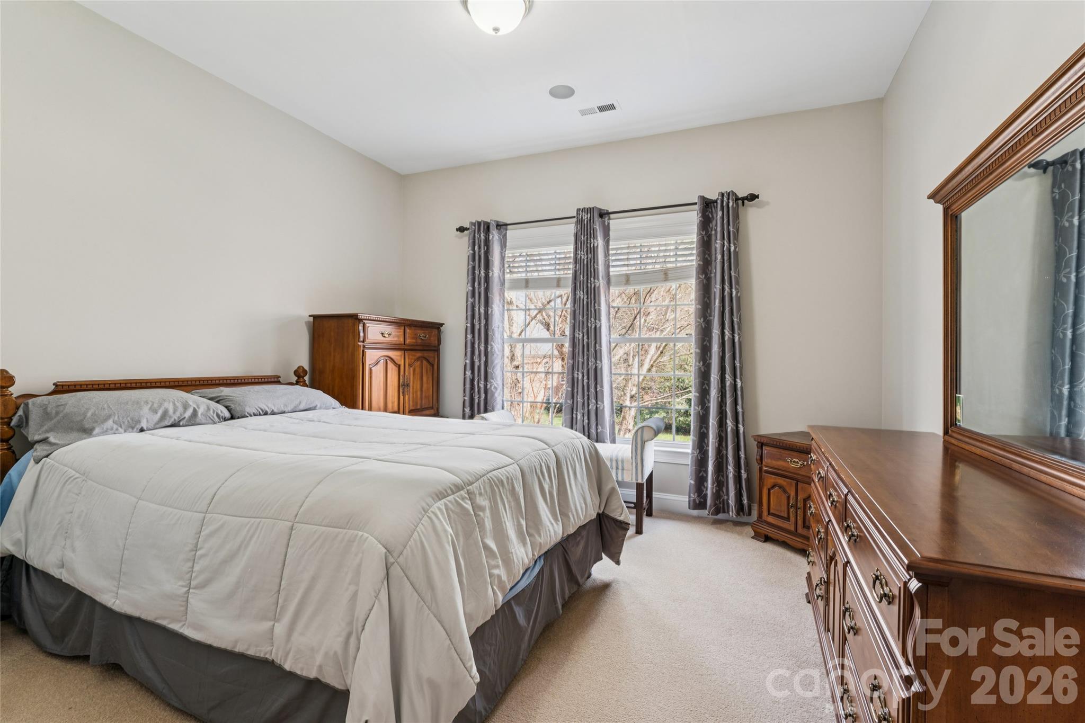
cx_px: 542
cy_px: 362
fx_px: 503
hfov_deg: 94.3
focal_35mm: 17
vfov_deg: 71.4
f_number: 13
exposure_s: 1/2
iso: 100
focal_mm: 16.7
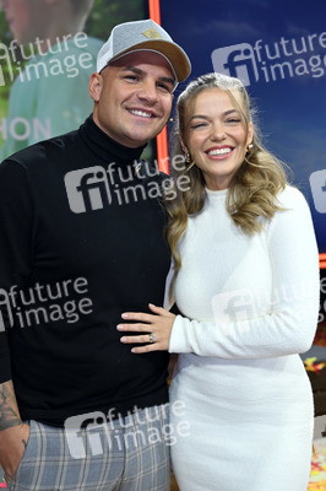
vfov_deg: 41.1
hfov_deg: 28.0
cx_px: 163
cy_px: 246
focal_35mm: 48
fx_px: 653
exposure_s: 1/200
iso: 1000
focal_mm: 48
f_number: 4
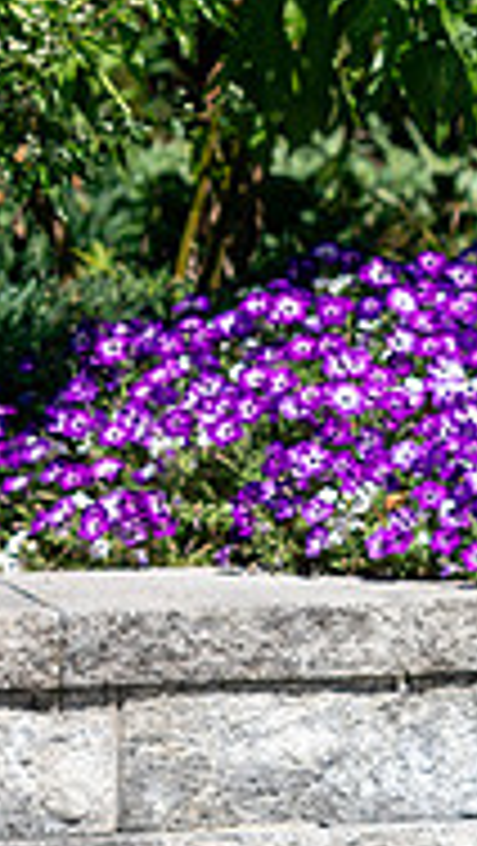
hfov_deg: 3.9
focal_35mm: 304
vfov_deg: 7.1
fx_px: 6823
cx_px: -594
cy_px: 385
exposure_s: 1/2500
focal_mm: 94
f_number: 3.5
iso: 250
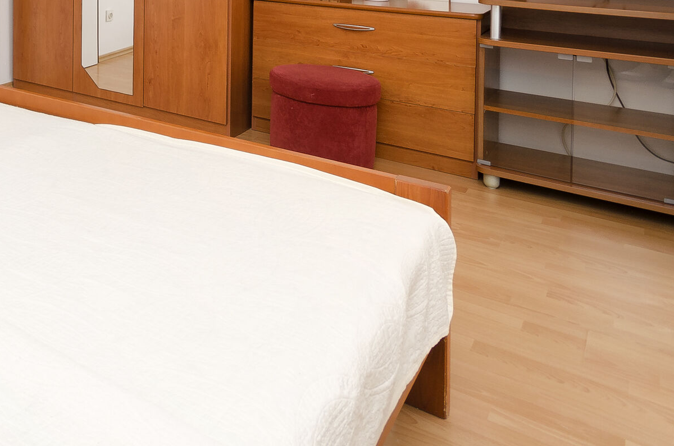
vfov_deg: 32.5
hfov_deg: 41.9
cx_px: -84
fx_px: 654
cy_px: -61
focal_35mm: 35
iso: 100
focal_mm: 10
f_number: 7.1
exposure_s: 1/80
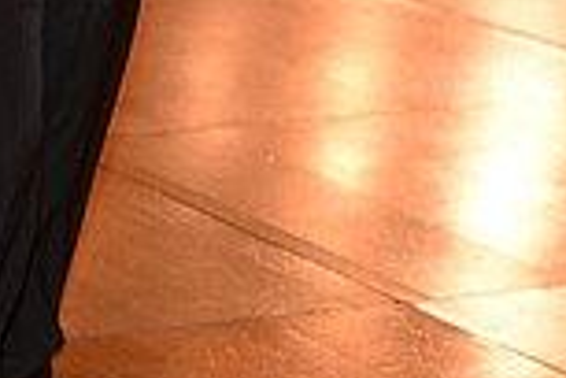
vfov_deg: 3.8
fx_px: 5675
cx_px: -128
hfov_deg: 5.7
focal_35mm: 361
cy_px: -208
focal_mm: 95
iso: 1000
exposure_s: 1/250
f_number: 5.6
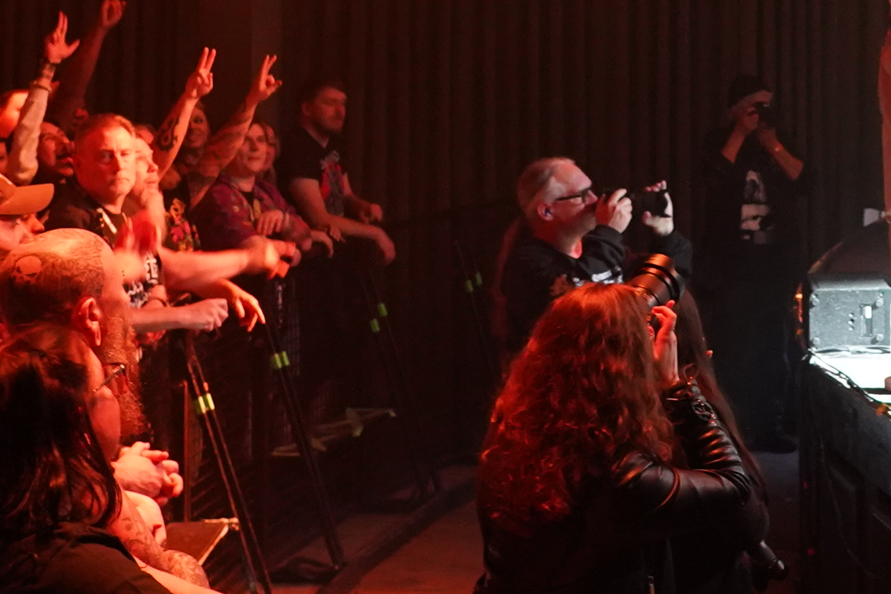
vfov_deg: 13.3
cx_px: 914
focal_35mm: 99
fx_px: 2450
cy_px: -216
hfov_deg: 19.9
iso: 3200
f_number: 4
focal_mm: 24
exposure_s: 1/60
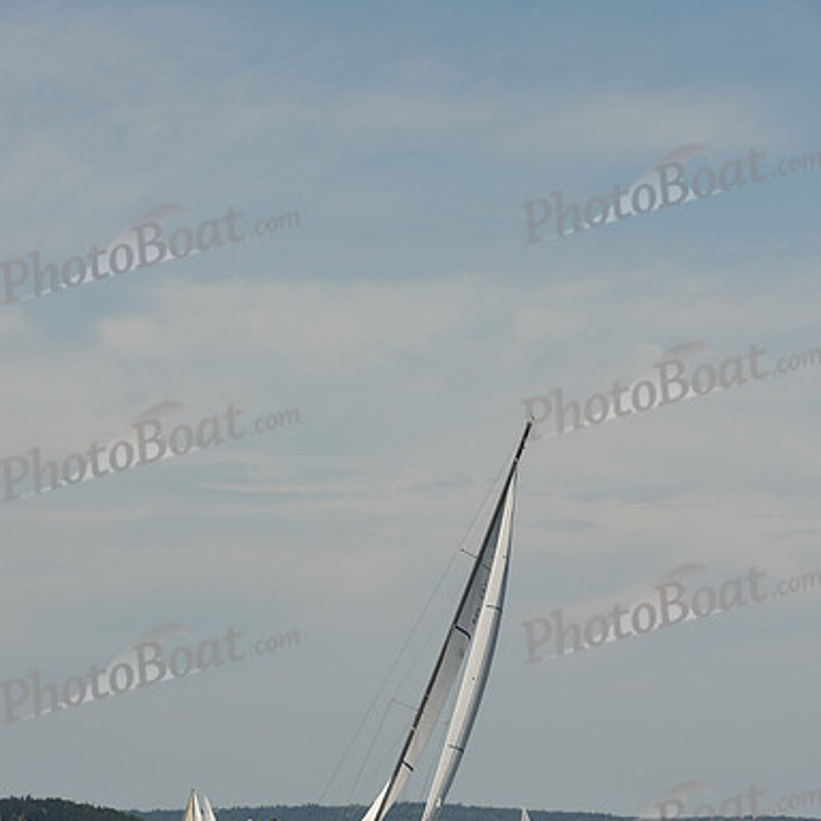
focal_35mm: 257
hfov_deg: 6.8
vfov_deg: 6.8
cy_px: 528
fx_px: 6896
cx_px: 412
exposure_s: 1/1000
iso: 250
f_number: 7.1
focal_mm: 200
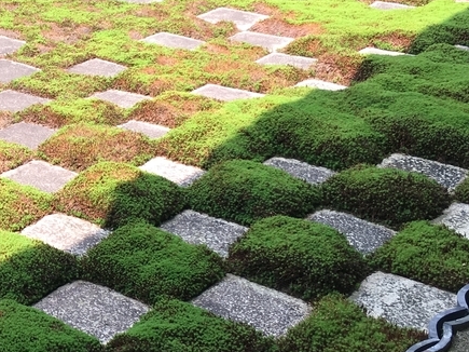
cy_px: 134
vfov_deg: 18.4
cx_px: -45
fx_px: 1084
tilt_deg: -19.1
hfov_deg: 23.0
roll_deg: -0.4
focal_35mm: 80
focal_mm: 4.15
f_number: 2.2
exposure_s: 1/255
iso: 25
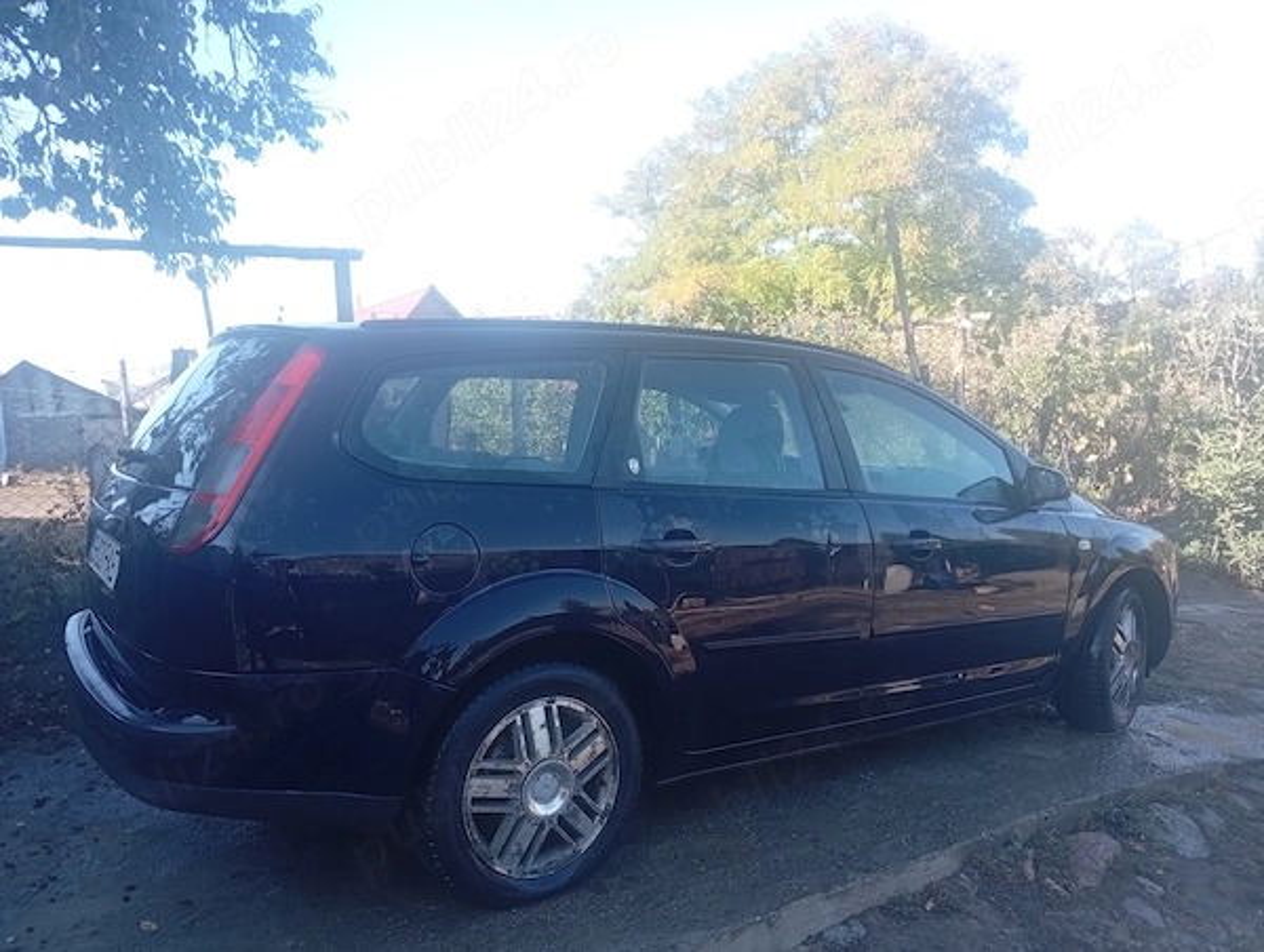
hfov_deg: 65.2
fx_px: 987
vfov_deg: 51.5
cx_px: 632
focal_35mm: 27
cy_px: 476
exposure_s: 1/107
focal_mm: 3.98
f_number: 1.8
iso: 52
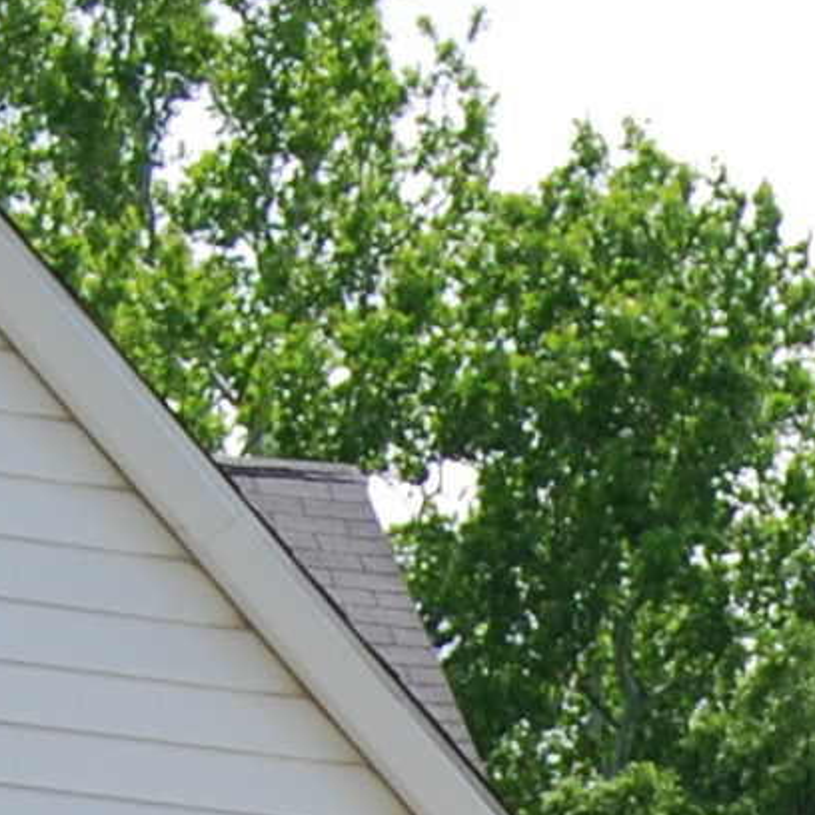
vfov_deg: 5.3
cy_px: 2131
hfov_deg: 5.3
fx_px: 8391
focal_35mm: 315
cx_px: 2117
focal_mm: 26
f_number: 7.1
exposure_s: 1/200
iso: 100
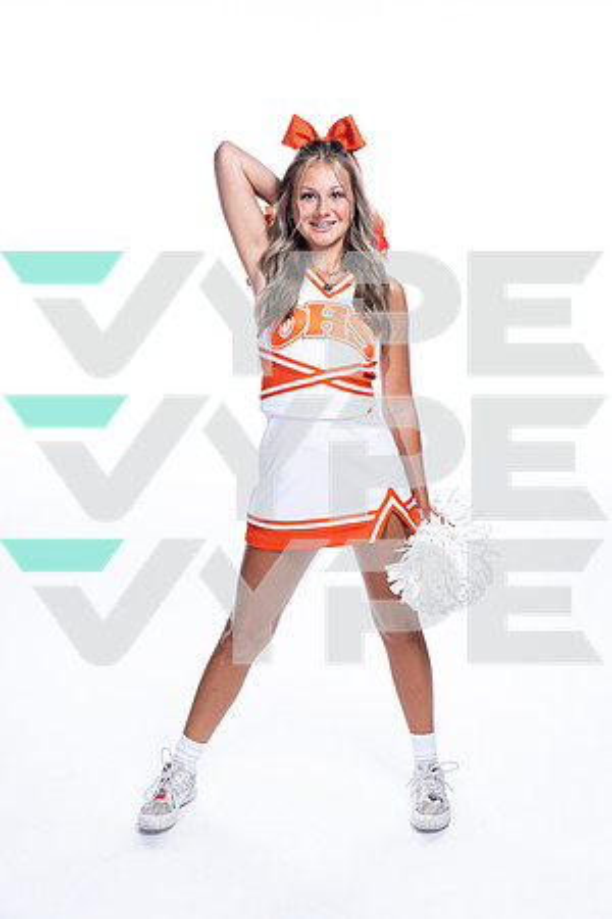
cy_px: 460
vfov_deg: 41.9
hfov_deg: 28.6
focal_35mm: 47
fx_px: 1198
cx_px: 306
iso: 400
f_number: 5.6
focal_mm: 47
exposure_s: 1/250
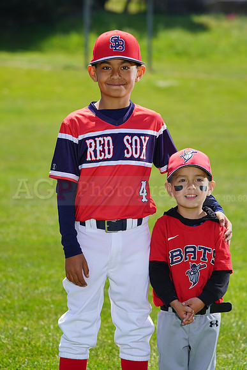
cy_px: 185
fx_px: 1728
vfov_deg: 12.2
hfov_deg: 8.2
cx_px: 124
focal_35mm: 168
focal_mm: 168
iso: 100
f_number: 7.1
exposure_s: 1/250
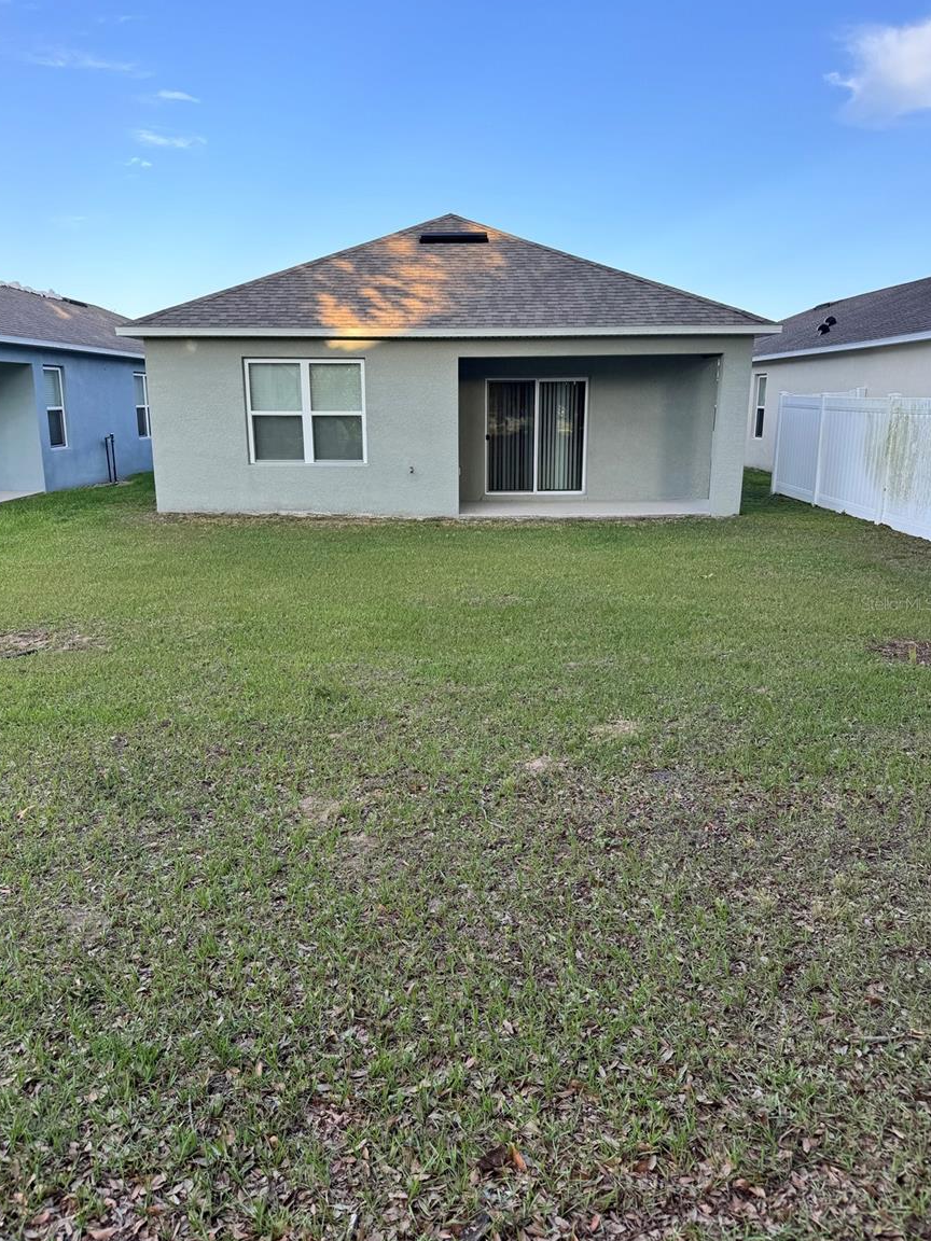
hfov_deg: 54.9
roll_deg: +0.0
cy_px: 603
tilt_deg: -12.8
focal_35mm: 25
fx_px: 897
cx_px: 453
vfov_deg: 69.4
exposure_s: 1/822
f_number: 1.78
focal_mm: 6.76
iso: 80
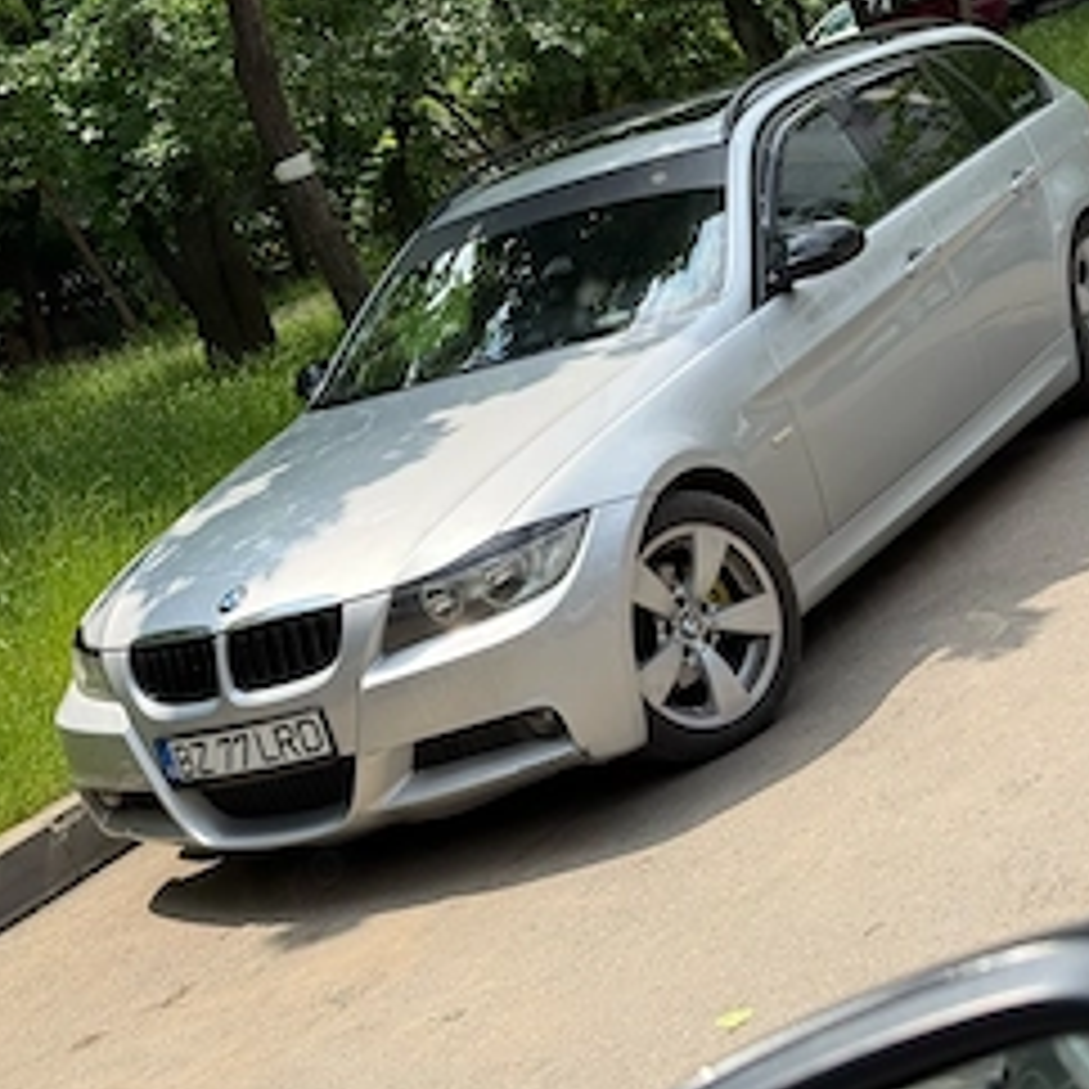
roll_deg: +18.3
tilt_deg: -3.0
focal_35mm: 70
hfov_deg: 24.6
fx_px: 2491
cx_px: 639
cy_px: 306
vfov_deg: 24.4
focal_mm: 6.76
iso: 80
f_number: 1.78
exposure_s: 1/2762
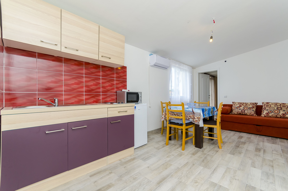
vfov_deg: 77.1
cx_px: 144
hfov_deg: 100.5
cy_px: 96
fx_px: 120
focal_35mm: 15
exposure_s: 1/200
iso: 250
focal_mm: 10
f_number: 6.3
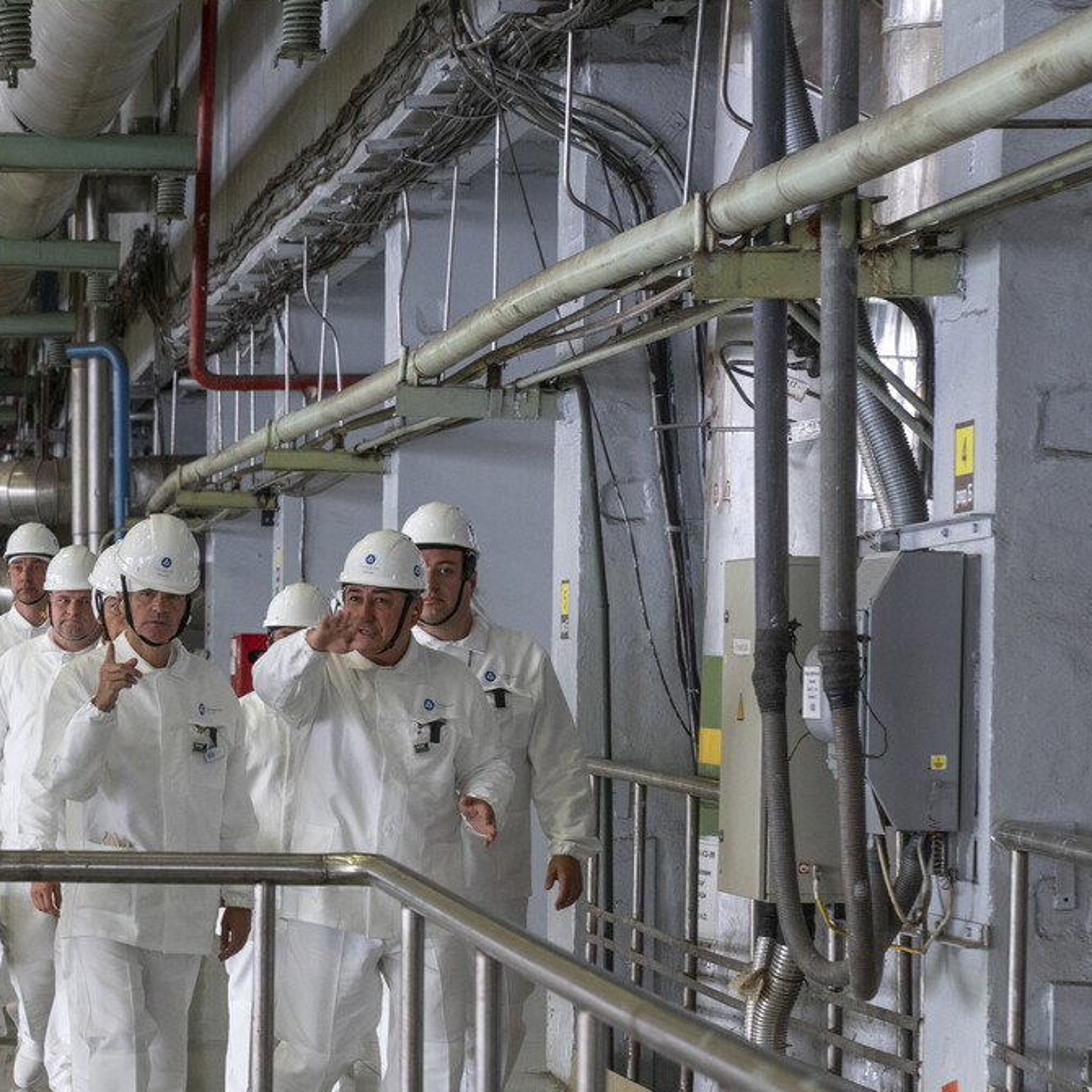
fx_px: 5068
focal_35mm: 142
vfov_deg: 12.3
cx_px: -200
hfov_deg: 12.0
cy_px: 839
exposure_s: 1/200
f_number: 5.6
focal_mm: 70
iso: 1600
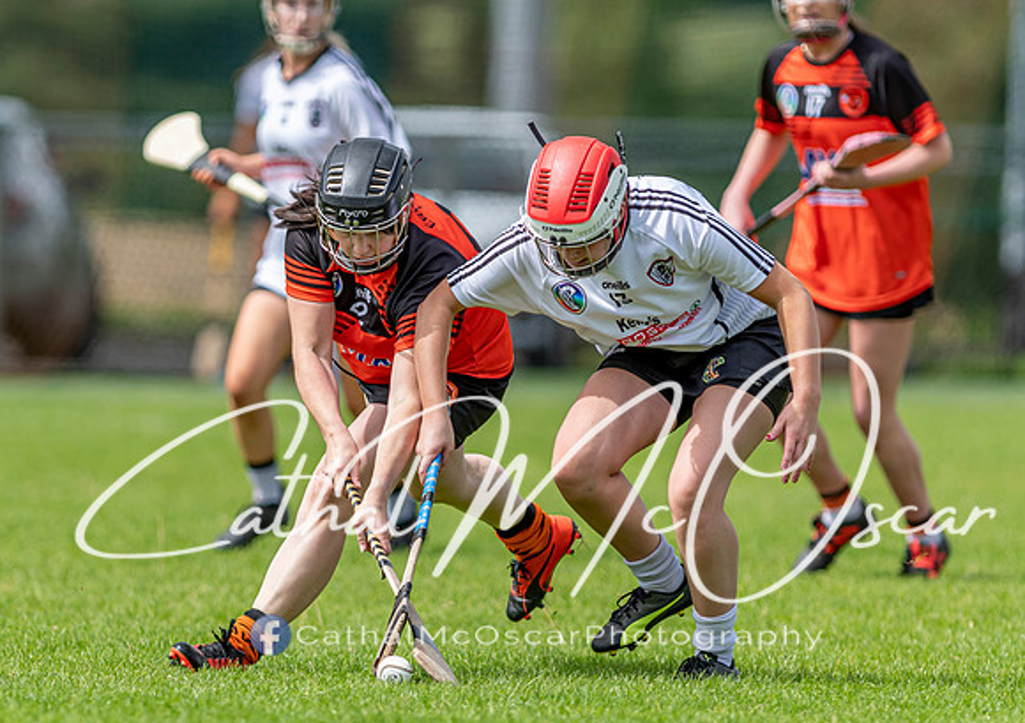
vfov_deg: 2.5
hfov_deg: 3.6
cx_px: 367
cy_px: 439
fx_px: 16459
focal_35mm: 568
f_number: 2.8
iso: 125
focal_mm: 300
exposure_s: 1/2500
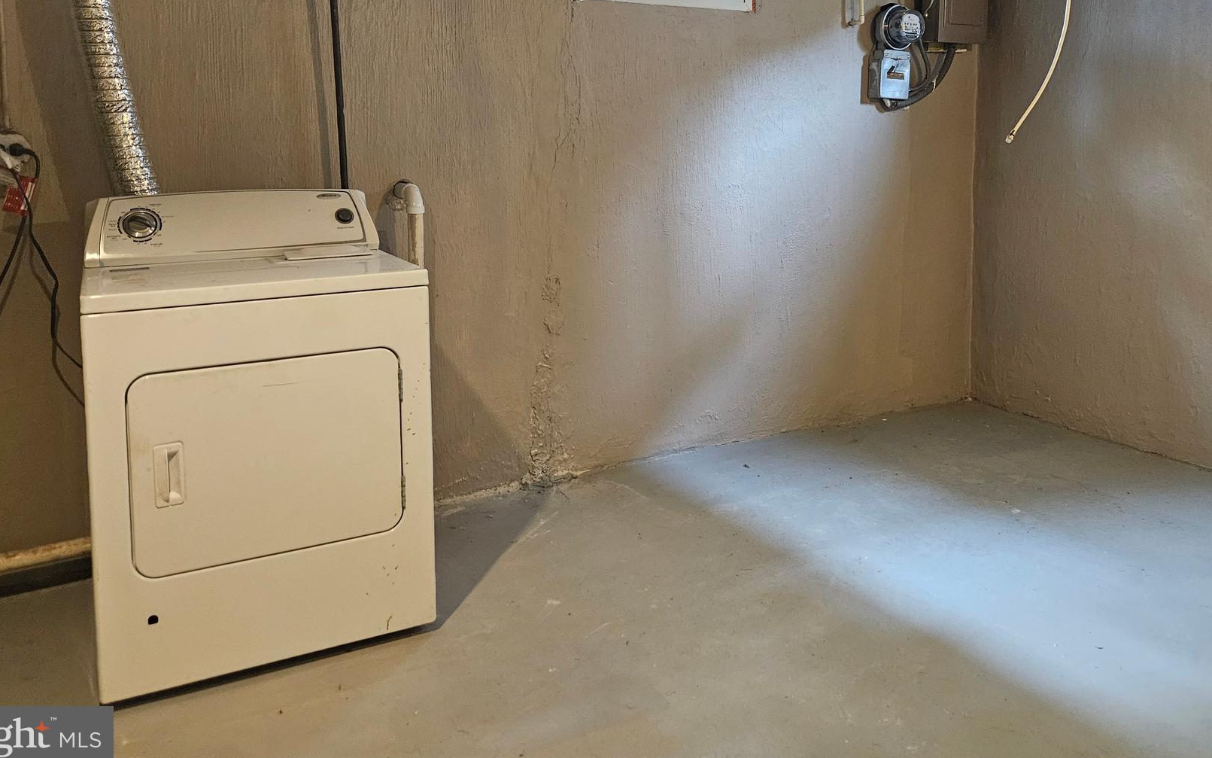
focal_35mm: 31
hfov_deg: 60.9
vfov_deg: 39.5
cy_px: 190
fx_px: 1024
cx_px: 696
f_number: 1.8
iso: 1000
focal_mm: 5.4
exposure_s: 1/120
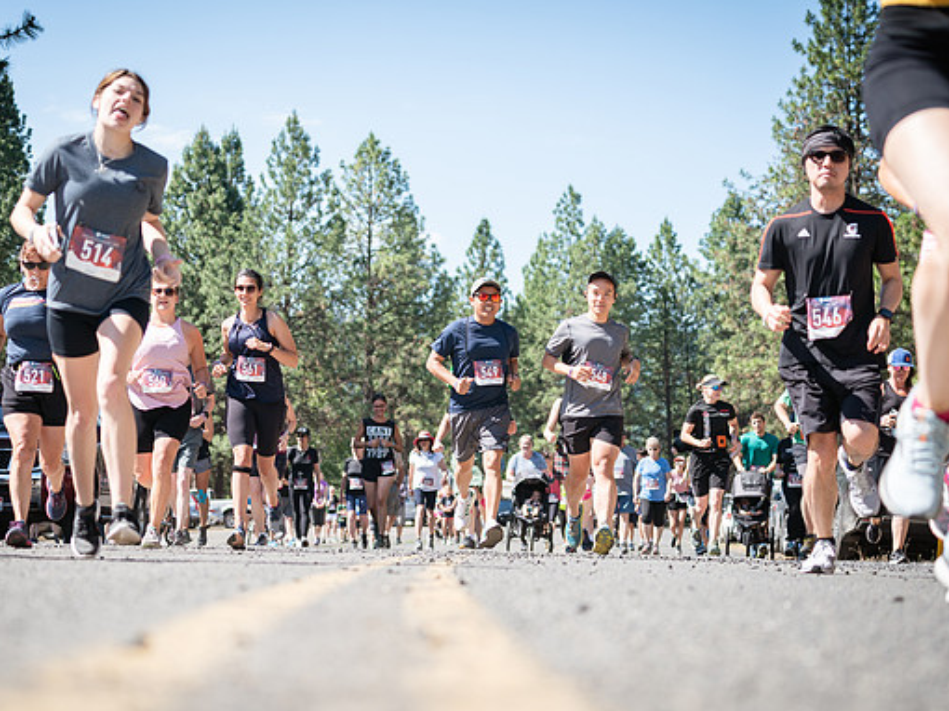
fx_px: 2220
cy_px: 358
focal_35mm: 81
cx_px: 415
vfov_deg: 18.2
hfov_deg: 24.1
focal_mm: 74
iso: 160
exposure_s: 1/500
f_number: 4
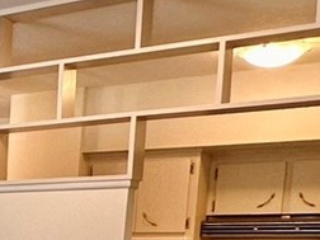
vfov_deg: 15.4
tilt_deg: -7.2
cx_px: -306
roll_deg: -0.7
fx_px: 823
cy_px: 350
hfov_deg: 16.9
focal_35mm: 89
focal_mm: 2.22
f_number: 2.2
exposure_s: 1/120
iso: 160
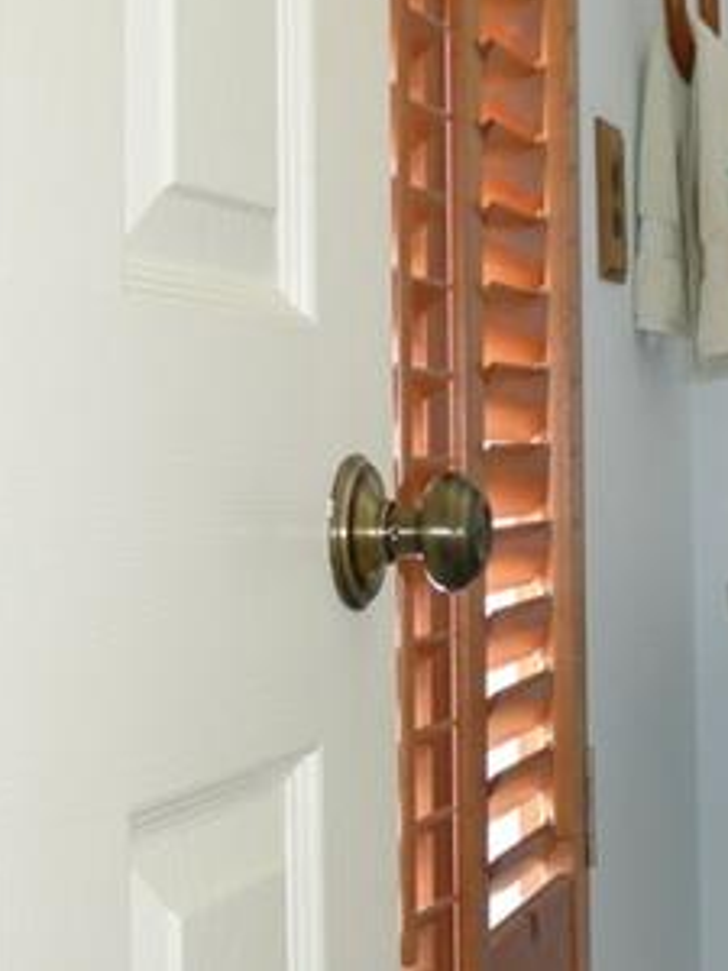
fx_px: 2440
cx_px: 712
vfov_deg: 22.4
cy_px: 337
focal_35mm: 87
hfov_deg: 16.6
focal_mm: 6.2
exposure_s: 1/8
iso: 100
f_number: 3
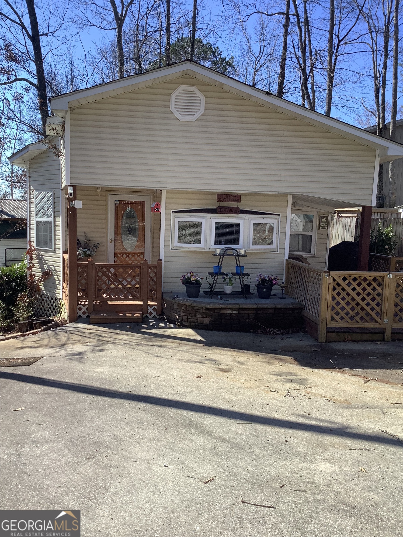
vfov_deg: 58.4
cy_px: 268
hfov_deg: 45.4
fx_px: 481
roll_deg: -1.7
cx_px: 202
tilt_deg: -5.6
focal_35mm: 31
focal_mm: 3.3
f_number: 2.4
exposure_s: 1/708
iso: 25
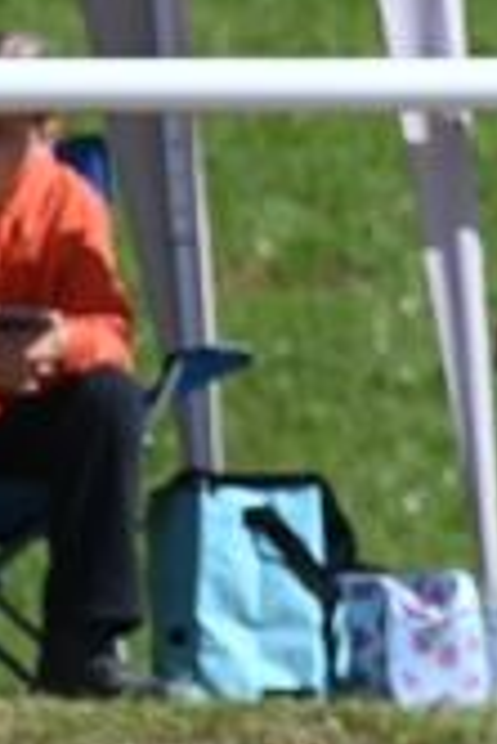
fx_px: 39778
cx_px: 1410
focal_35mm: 1925
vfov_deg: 1.1
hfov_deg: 0.7
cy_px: 220
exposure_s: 1/1250
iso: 280
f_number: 5.6
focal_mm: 400
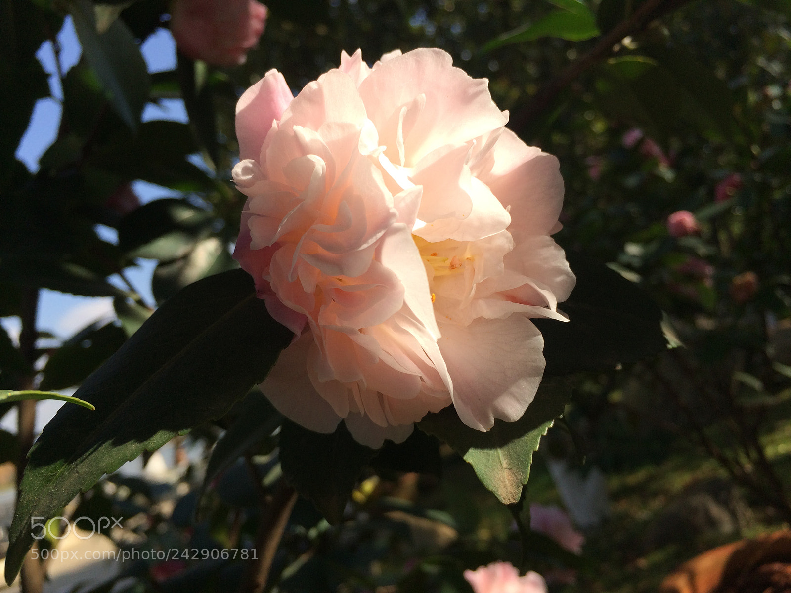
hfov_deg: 61.7
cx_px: 396
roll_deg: +14.7
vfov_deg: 48.2
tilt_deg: +6.4
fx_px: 663
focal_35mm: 29
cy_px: 296
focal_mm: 4.15
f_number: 2.2
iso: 32
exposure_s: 1/1520
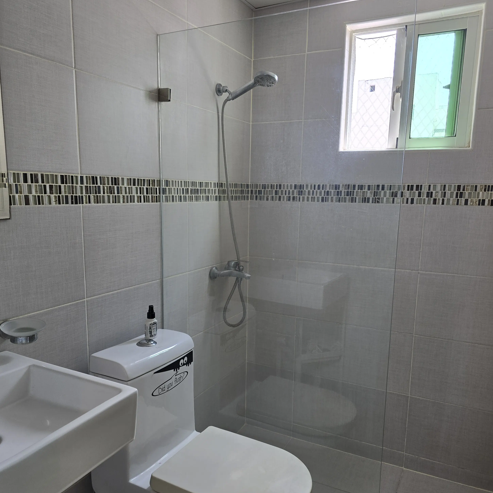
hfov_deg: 57.3
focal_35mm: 28
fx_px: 451
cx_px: 241
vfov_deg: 57.2
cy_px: 274
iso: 100
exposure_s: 1/180
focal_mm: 6.3
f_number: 1.7
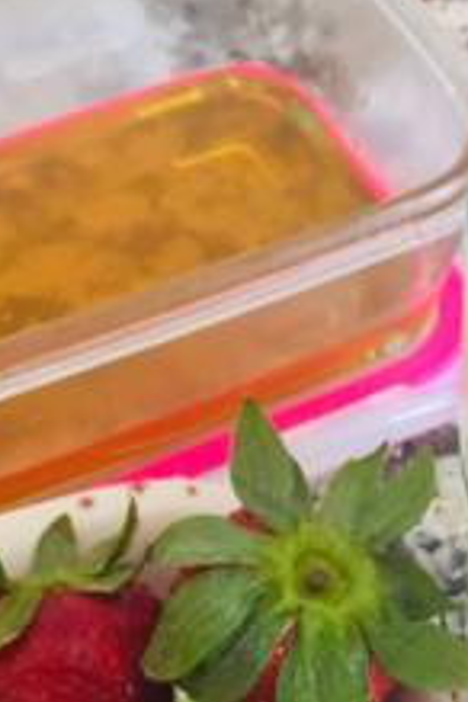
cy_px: 609
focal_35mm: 95
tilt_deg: -54.8
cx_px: 327
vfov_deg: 21.1
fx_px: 1852
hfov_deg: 14.4
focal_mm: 4.15
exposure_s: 1/33
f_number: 2.2
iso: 160
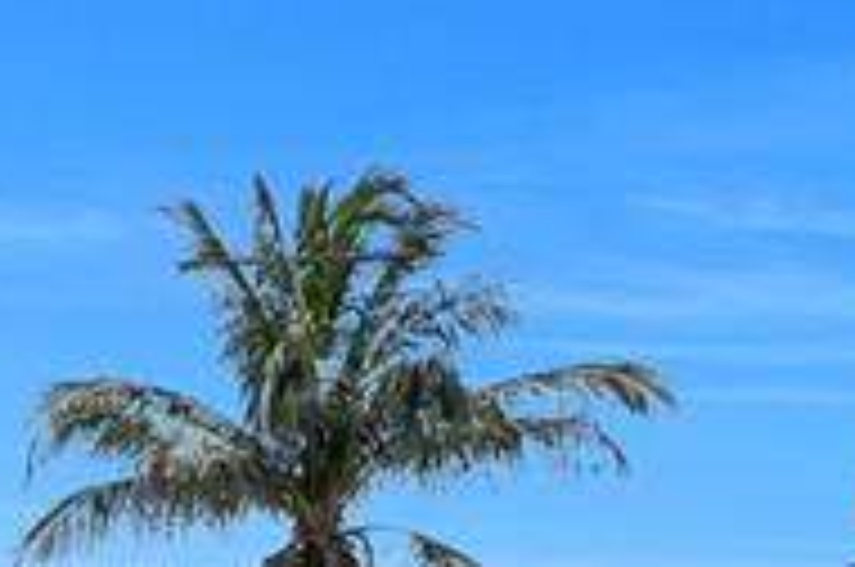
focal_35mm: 162
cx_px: -1030
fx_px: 3841
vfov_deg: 8.0
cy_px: 1166
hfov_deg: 11.1
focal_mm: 20
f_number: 8
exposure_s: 1/400
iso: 100
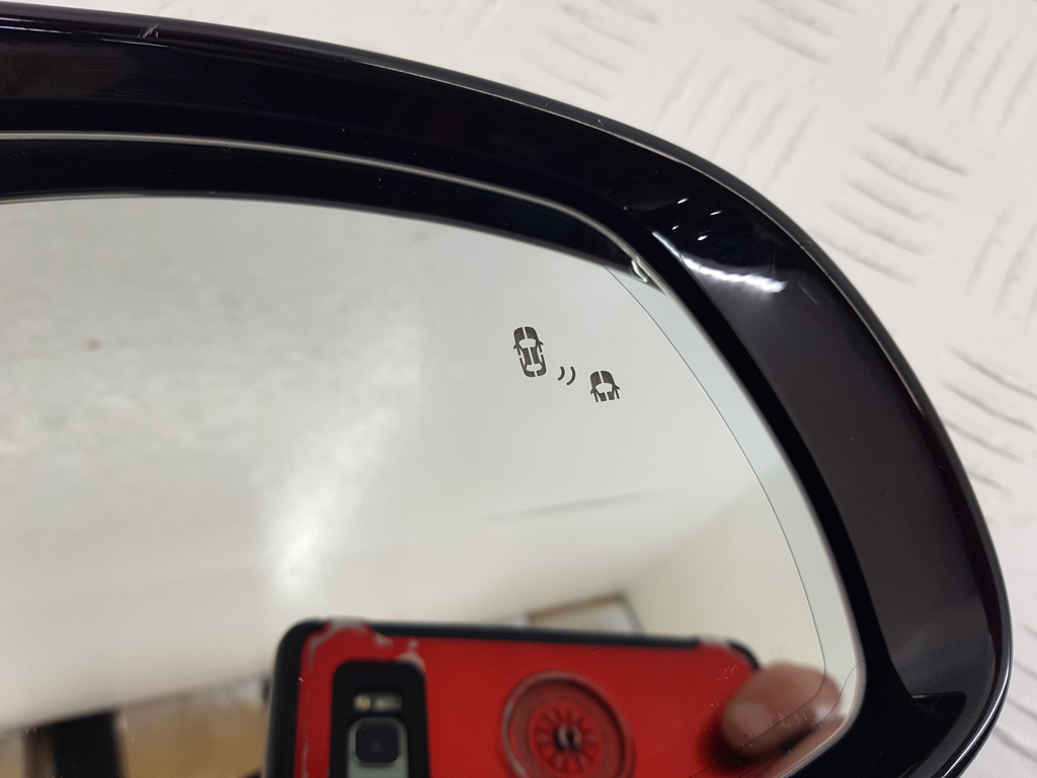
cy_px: 389
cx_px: 518
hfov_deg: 67.3
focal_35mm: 26
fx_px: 779
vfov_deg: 53.1
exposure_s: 1/100
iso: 50
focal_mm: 4.2
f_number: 1.7
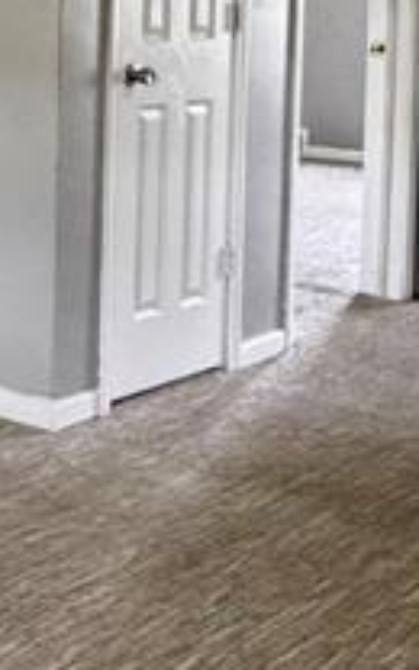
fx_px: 1334
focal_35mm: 73
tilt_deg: -2.7
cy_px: 39
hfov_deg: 14.7
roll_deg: +0.0
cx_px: -419
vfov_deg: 27.0
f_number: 2.2
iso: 320
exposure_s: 1/60
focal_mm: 2.22
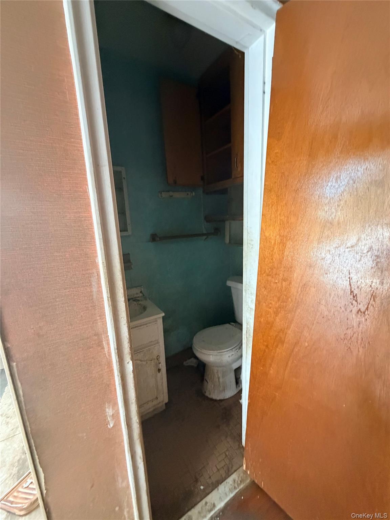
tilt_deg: -13.2
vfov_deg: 102.1
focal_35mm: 14
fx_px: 210
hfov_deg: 85.7
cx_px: 195
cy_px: 260
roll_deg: +2.7
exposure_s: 1/60
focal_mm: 2.22
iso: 640
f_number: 2.2
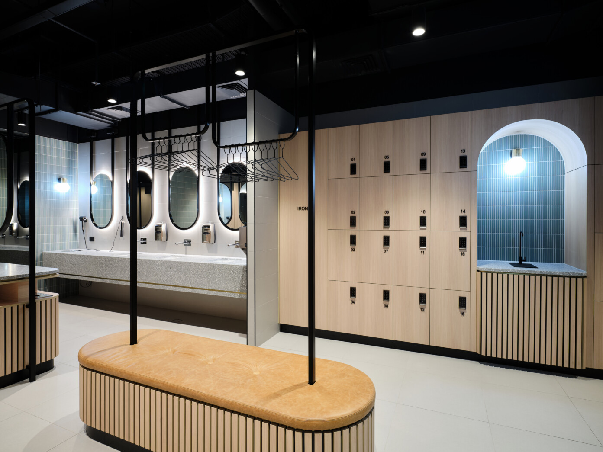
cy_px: 226
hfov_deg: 87.7
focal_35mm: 18
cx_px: 302
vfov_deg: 71.6
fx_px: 314
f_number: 11
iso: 100
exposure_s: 2
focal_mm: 23
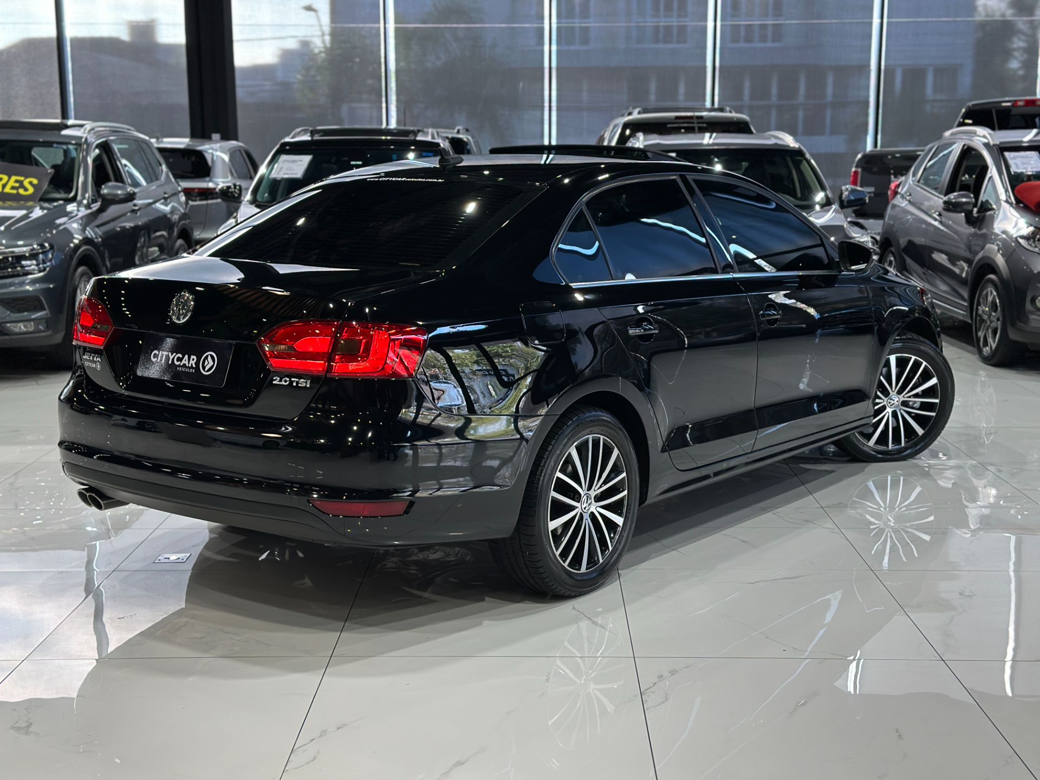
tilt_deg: -10.2
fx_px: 1442
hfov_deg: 39.7
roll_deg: -0.3
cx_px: 520
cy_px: 390
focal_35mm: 48
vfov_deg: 30.3
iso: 160
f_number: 1.78
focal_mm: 6.86
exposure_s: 1/120
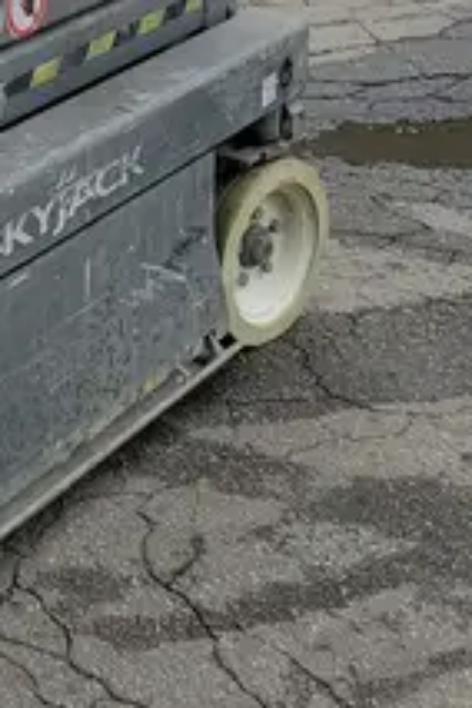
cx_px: -362
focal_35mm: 93
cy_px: -244
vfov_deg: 19.9
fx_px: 1829
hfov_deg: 13.3
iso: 50
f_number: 2.4
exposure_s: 1/783
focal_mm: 4.3
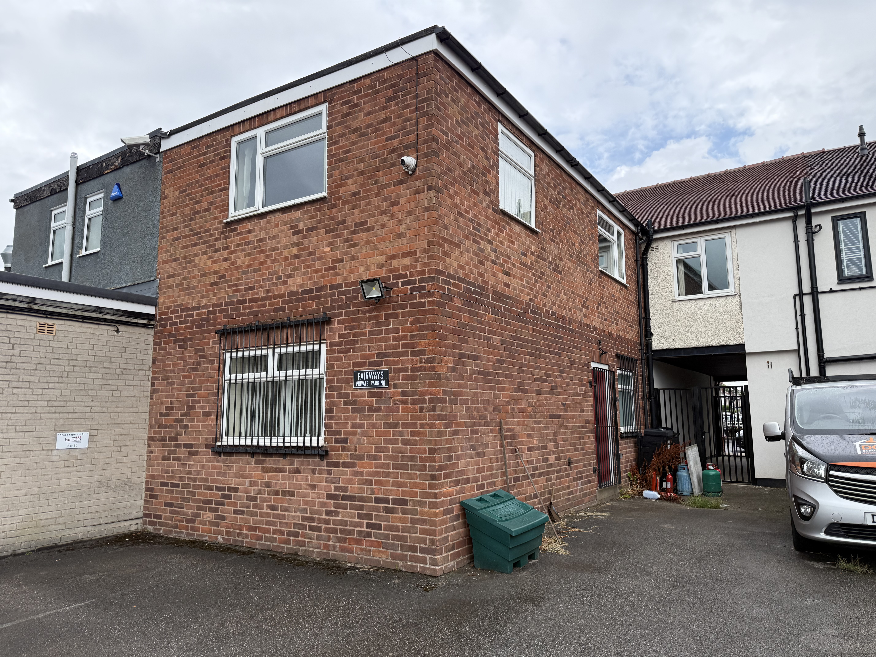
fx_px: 607
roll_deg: +1.0
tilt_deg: +6.1
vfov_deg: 56.8
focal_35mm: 24
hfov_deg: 71.6
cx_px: 438
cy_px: 328
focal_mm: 6.76
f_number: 1.78
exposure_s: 1/1522
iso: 100
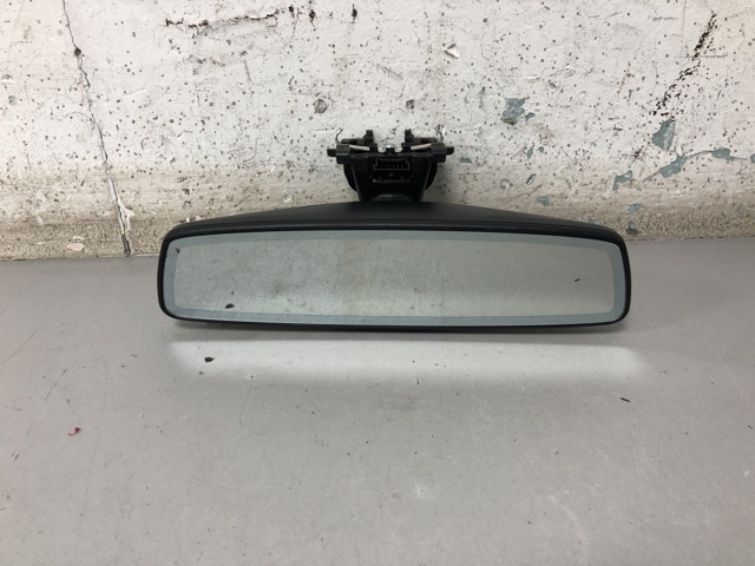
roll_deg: +2.0
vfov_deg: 49.7
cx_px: 378
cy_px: 283
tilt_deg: -30.6
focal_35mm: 28
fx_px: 611
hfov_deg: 63.4
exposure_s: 1/33
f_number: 1.8
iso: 40
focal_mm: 4
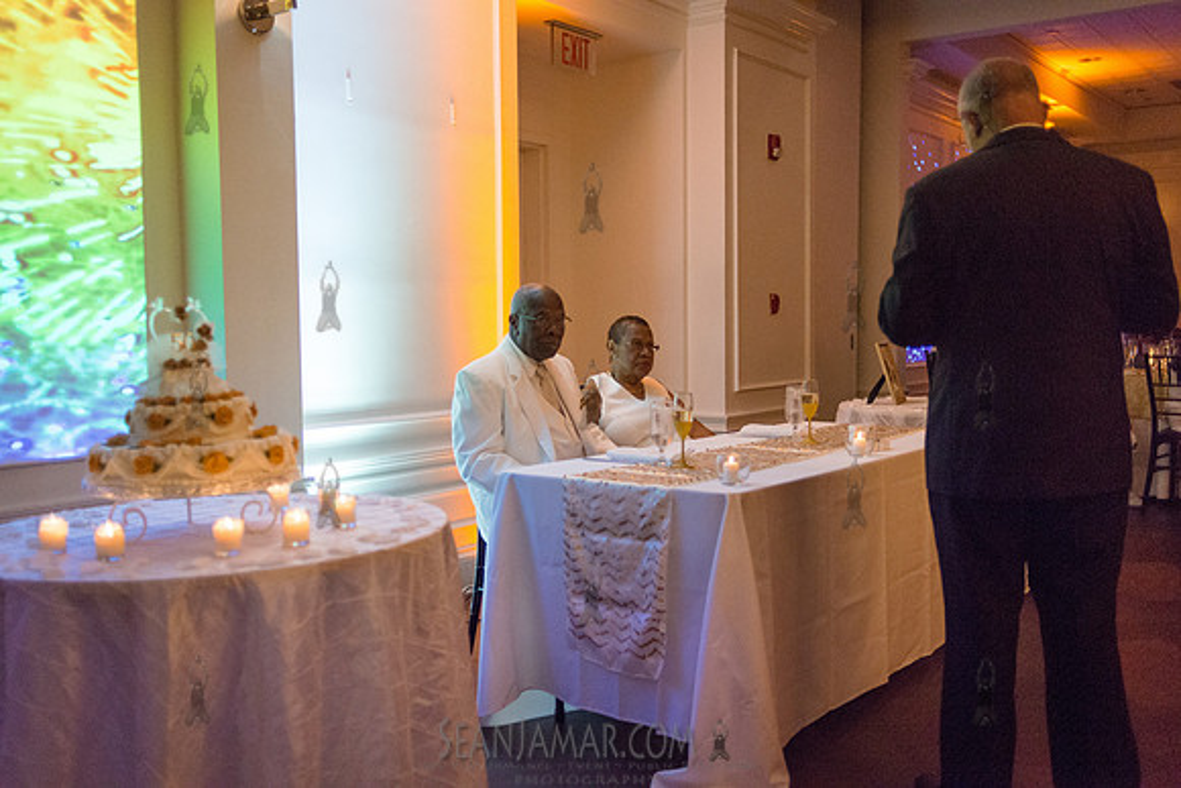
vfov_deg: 37.9
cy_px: 394
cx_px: 590
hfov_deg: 54.4
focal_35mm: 35
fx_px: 1148
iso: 4000
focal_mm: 35
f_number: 2
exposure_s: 1/500
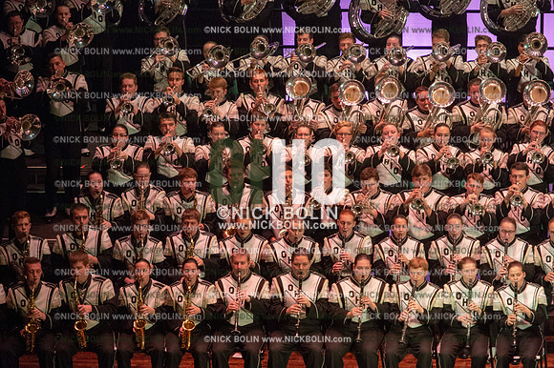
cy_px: 184
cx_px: 277
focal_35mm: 280
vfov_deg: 4.9
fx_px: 4306
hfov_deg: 7.4
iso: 8000
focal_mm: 280
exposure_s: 1/200
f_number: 5.6
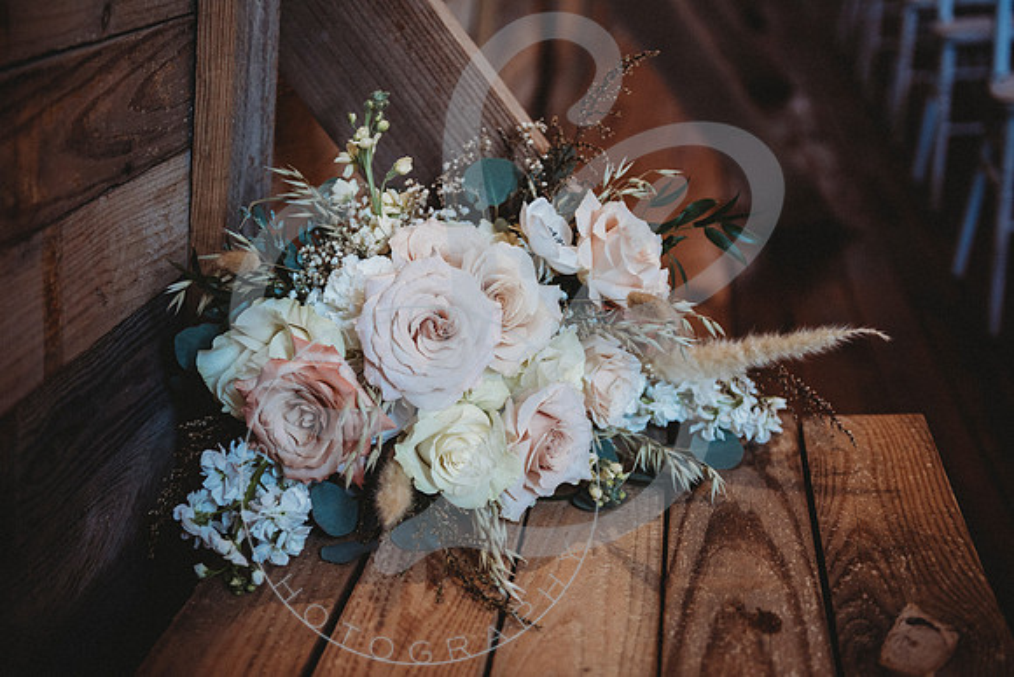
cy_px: 338
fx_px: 1409
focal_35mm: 50
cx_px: 507
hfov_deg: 39.6
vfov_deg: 27.0
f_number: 2.8
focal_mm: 50
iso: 1000
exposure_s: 1/125
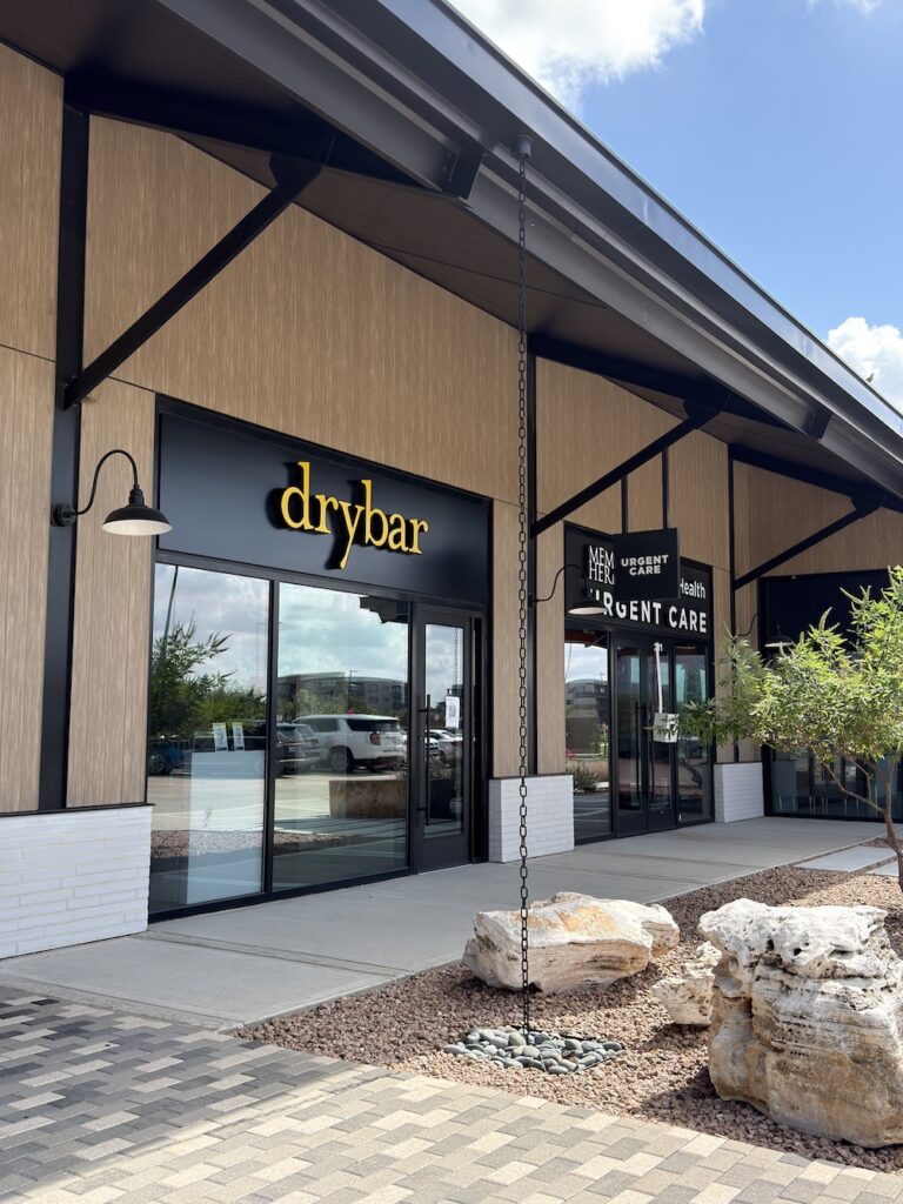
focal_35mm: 35
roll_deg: -0.2
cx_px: 452
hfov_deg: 40.7
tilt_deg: +5.3
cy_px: 602
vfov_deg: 52.6
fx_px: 1217
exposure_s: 1/2717
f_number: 1.78
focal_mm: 6.76
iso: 100
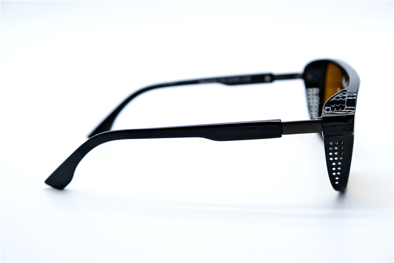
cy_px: 132
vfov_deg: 21.2
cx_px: 197
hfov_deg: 31.4
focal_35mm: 64
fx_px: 700
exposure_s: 1/140
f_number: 5.6
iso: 160
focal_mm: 42.5
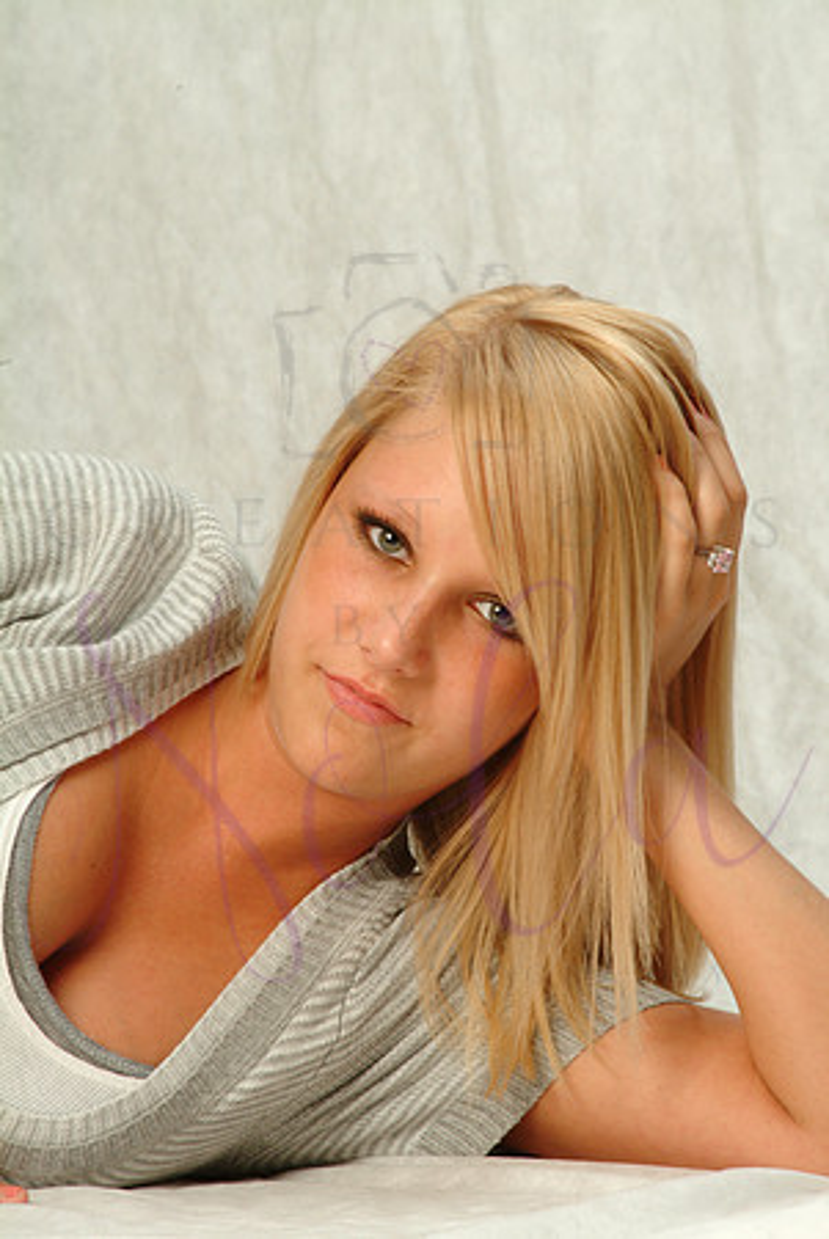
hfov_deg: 5.0
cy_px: 620
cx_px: 414
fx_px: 9459
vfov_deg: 7.5
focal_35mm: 274
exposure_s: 1/125
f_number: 11
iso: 400
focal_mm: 183
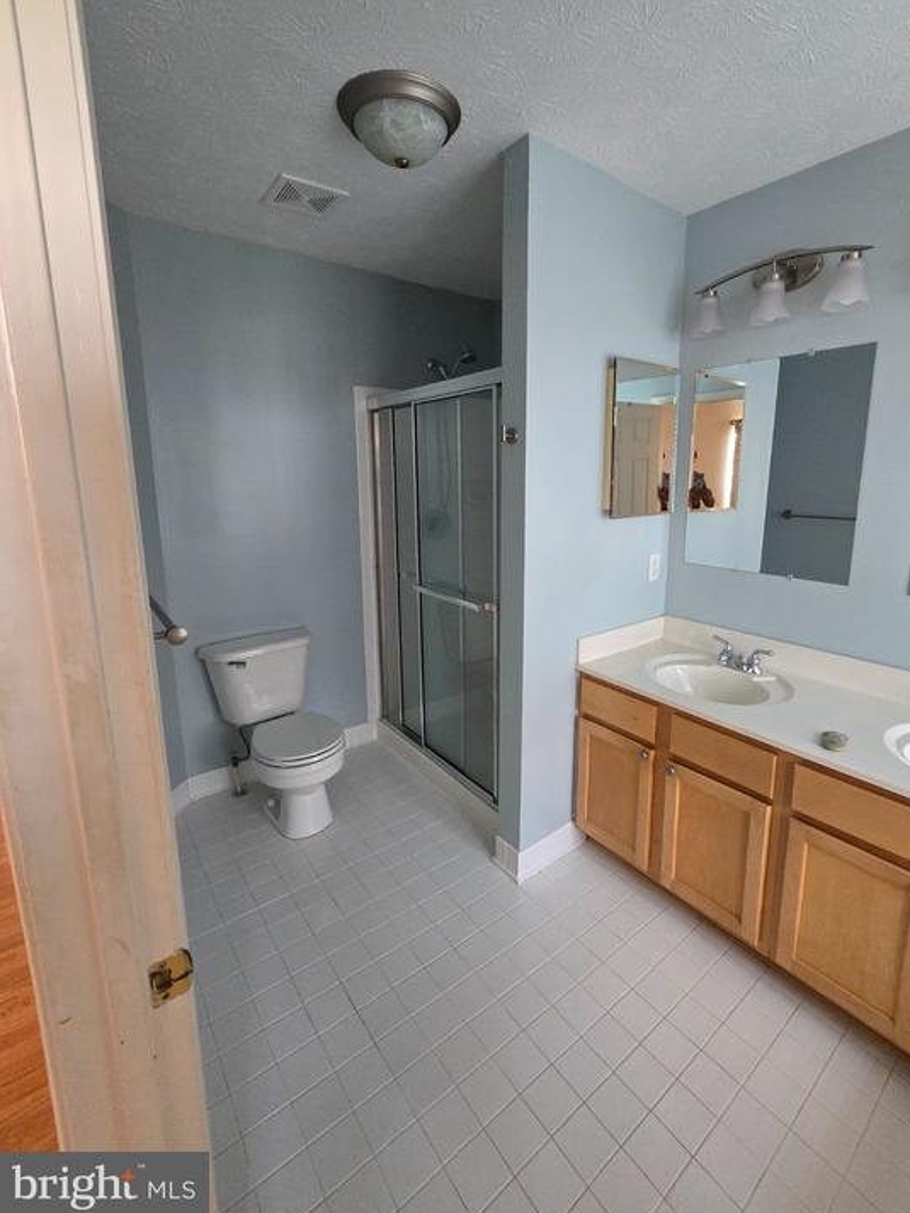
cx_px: 486
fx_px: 491
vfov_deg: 101.9
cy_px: 568
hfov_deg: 85.6
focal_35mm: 14
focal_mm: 2.2
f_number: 2.2
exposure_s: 1/60
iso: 640
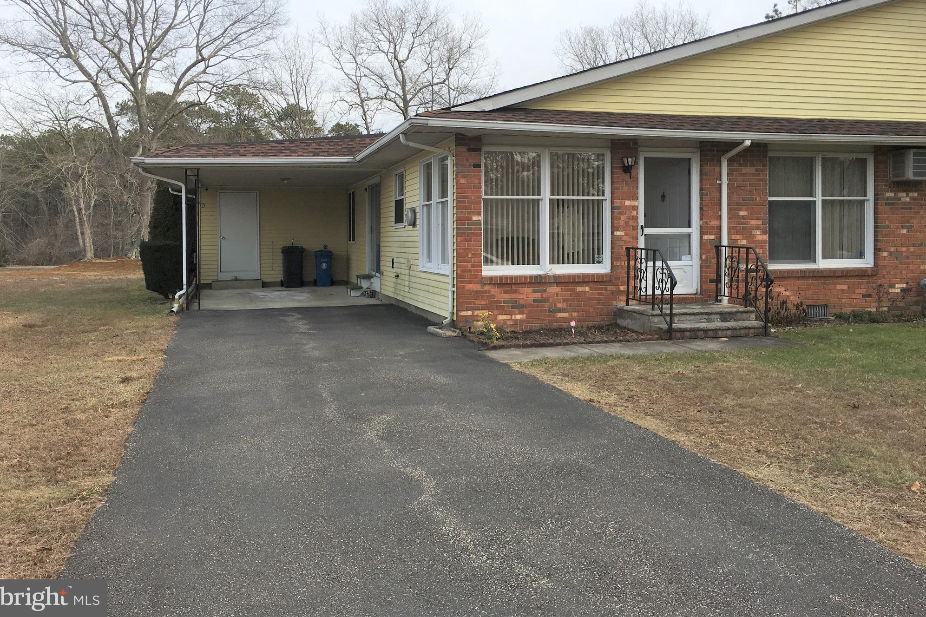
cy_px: 261
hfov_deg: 60.3
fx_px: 797
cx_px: 467
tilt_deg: -0.5
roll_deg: -0.1
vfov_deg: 42.2
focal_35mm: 31
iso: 25
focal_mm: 4.15
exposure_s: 1/916
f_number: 2.2
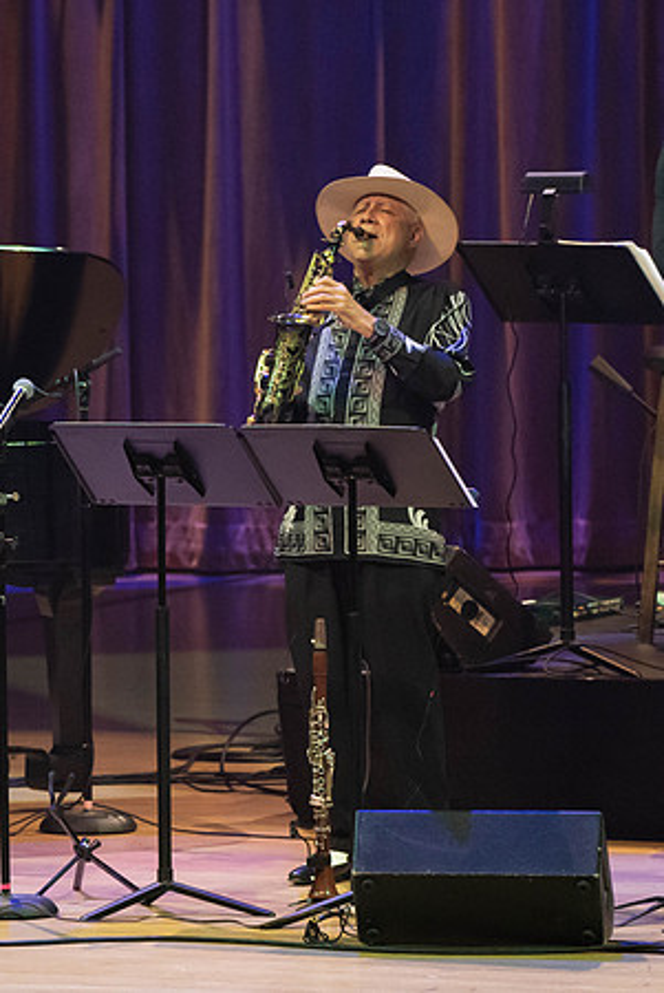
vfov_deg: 4.4
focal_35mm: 468
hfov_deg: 2.9
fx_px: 12926
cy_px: 483
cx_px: -204
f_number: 5.6
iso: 3200
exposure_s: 1/250
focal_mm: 250
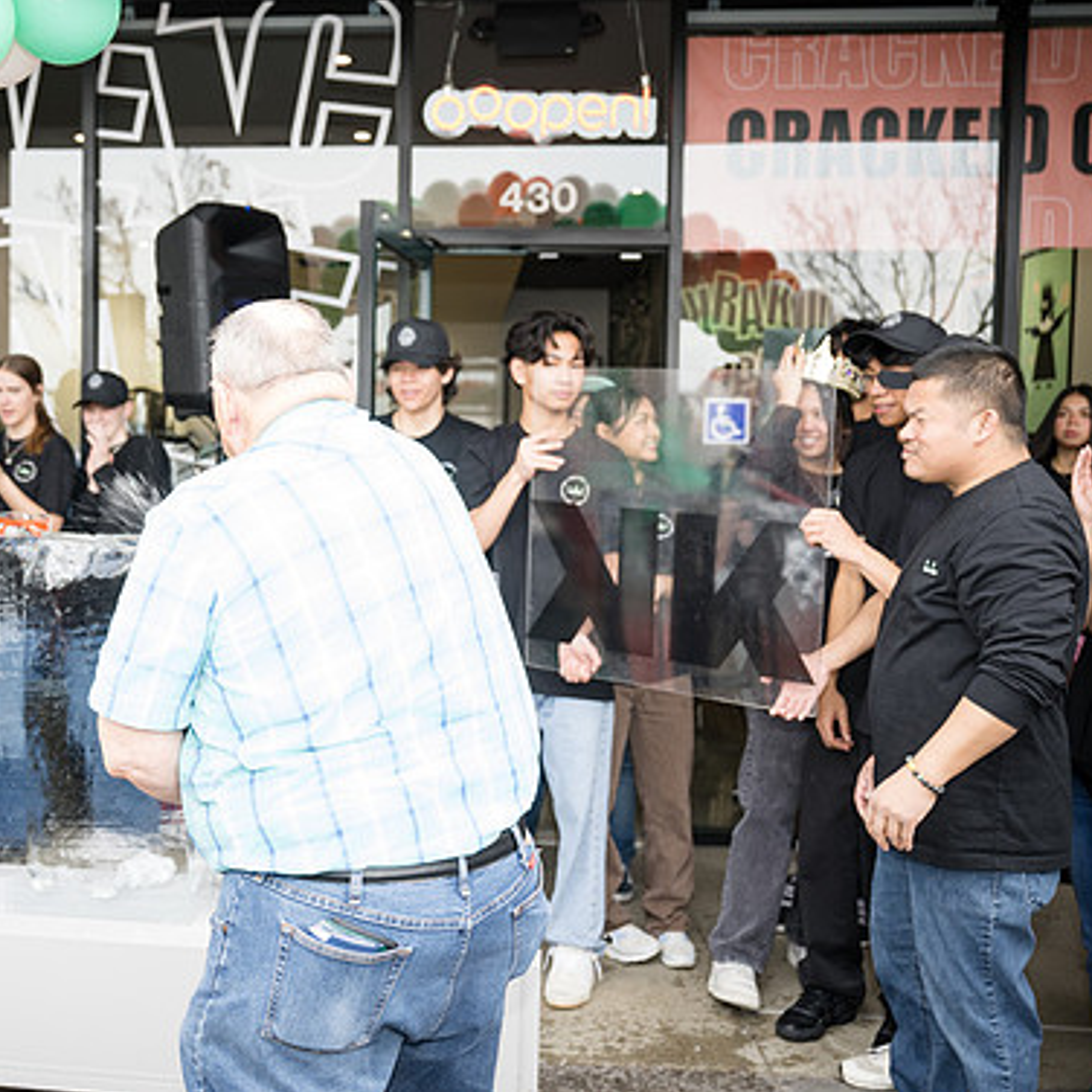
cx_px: 328
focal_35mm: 40
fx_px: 1428
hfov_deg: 41.1
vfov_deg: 41.9
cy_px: 536
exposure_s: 1/250
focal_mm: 30.5
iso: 200
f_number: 3.2
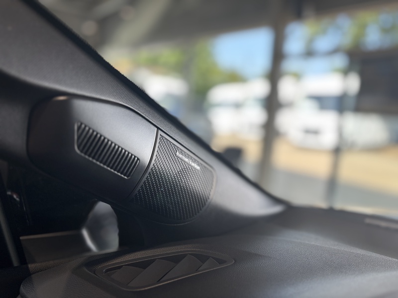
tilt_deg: -7.3
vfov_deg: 53.1
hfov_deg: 67.3
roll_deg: -5.2
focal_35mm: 26
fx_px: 299
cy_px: 149
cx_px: 199
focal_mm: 5.96
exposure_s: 1/121
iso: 40
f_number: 1.6
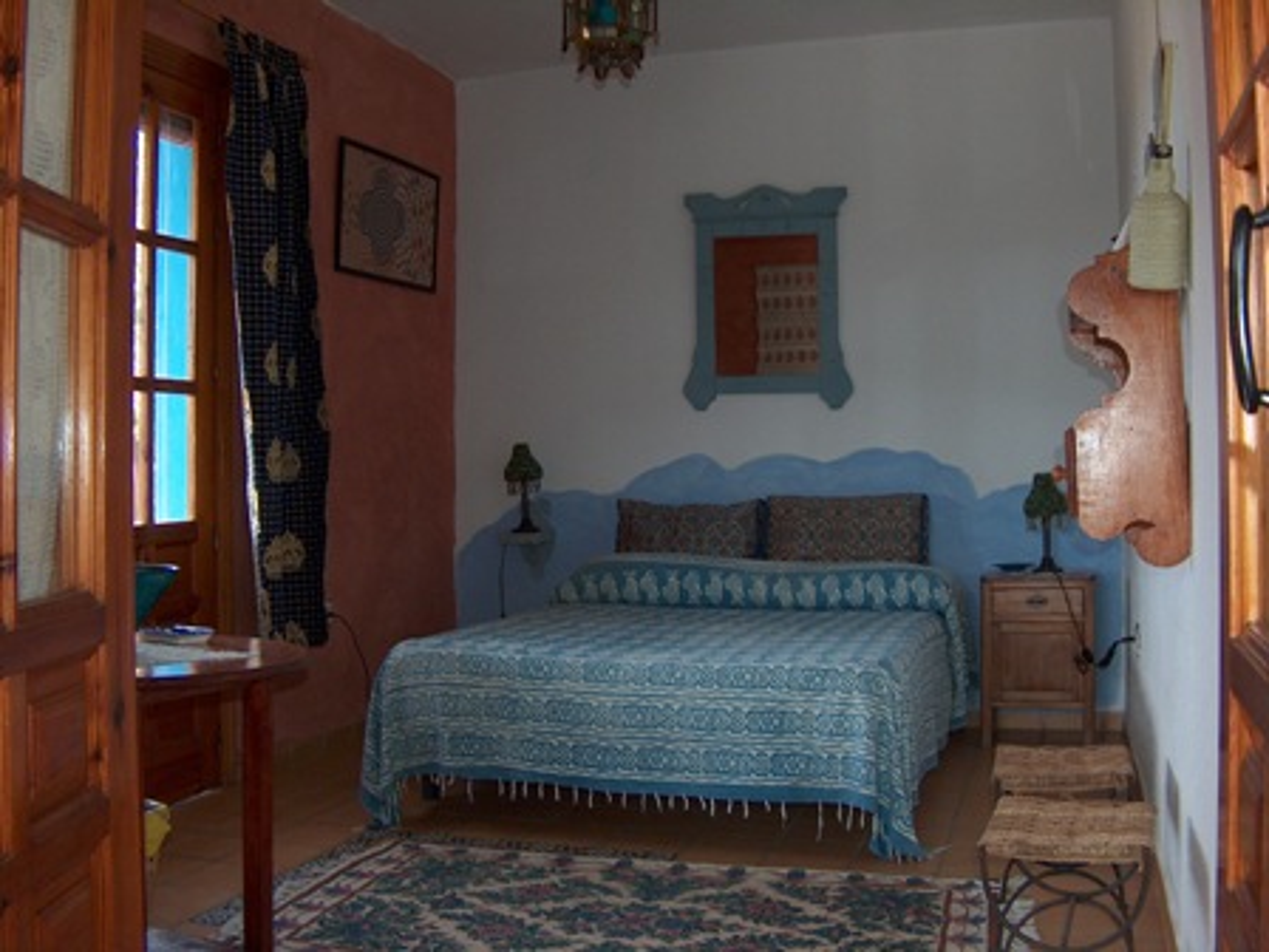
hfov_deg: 50.1
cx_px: 634
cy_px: 476
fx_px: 1356
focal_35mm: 37
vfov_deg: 38.7
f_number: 2.8
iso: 100
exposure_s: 1/60
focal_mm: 7.6
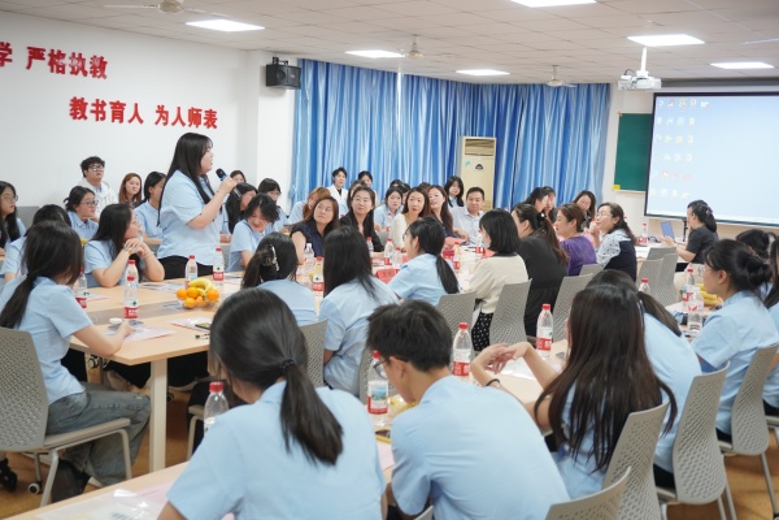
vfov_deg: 34.2
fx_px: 844
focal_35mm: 39
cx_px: 390
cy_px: 260
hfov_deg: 49.6
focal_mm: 26
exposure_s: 1/40
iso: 500
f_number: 4.5
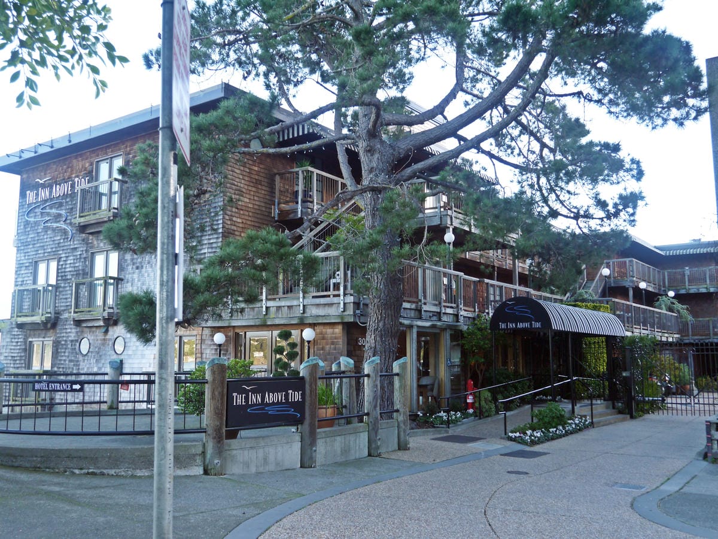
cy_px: 270
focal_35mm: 34
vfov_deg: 41.8
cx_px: 359
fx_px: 705
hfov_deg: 54.0
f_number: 4.1
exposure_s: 1/100
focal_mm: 17
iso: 160
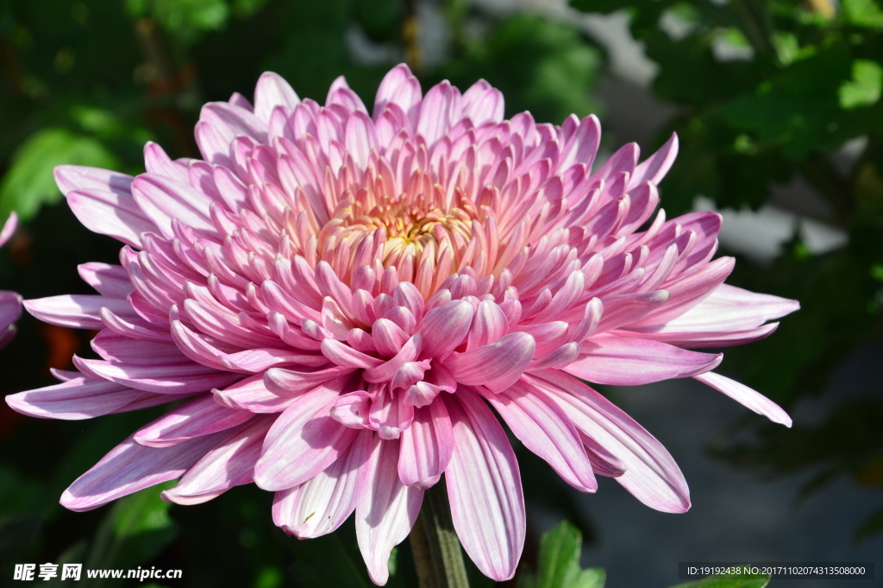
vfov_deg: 7.3
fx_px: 4595
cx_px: 442
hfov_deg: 11.0
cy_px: 294
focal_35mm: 188
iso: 200
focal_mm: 125
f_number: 13
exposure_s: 1/250
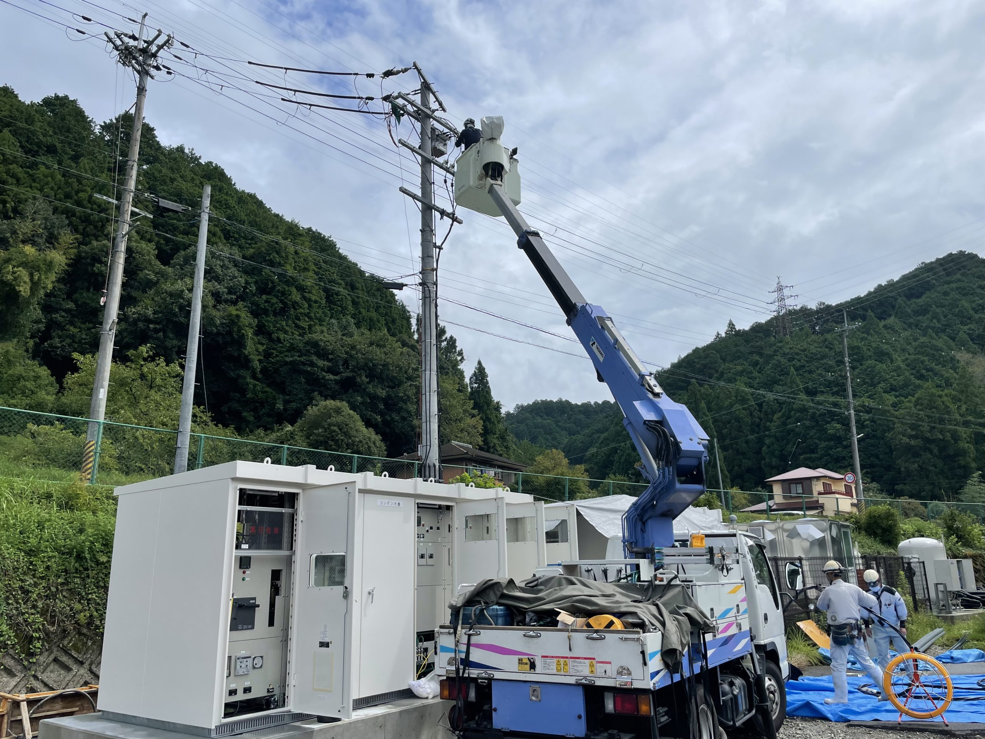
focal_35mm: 26
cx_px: 492
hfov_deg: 67.3
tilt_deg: +16.6
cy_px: 370
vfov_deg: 53.1
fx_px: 740
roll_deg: +1.8
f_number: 1.6
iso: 32
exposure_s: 1/6897
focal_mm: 4.2
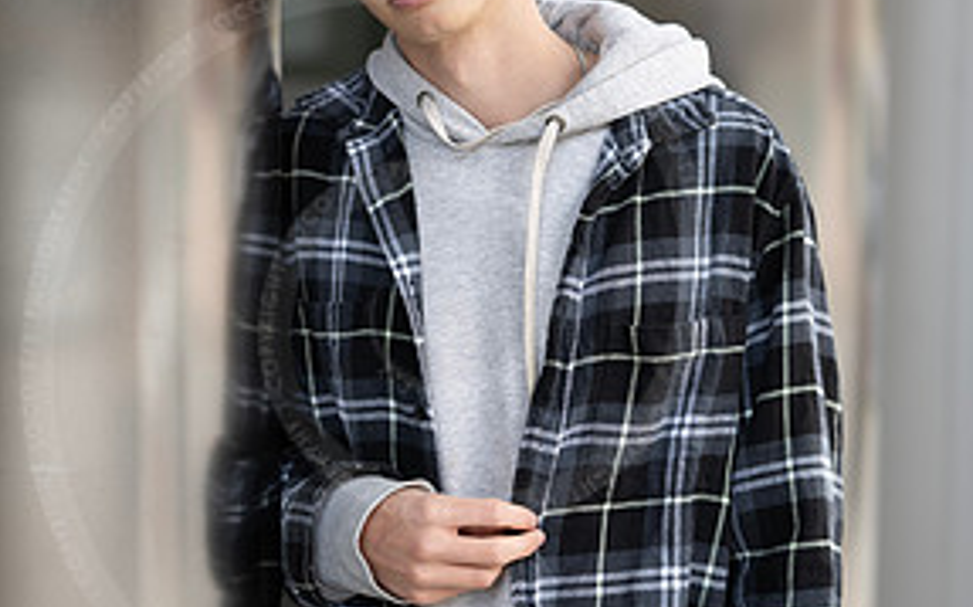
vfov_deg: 9.6
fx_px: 3604
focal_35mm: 136
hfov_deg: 15.4
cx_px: 478
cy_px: 383
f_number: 1.8
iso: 125
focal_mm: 85
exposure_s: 1/400
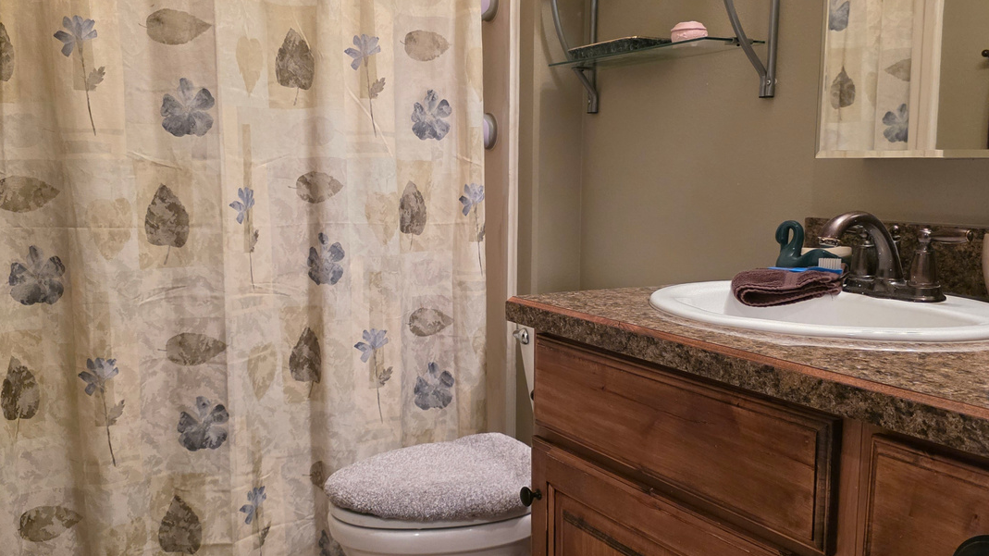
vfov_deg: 32.8
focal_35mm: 36
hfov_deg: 55.3
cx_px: 493
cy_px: 308
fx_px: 944
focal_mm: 6.3
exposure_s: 1/120
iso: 1250
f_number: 1.7
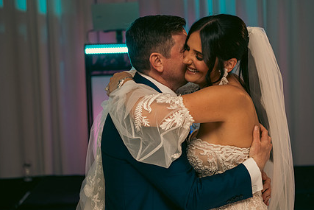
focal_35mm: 95
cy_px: 106
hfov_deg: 21.4
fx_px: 829
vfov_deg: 14.4
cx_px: 199
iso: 640
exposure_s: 1/160
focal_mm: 70
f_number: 3.5
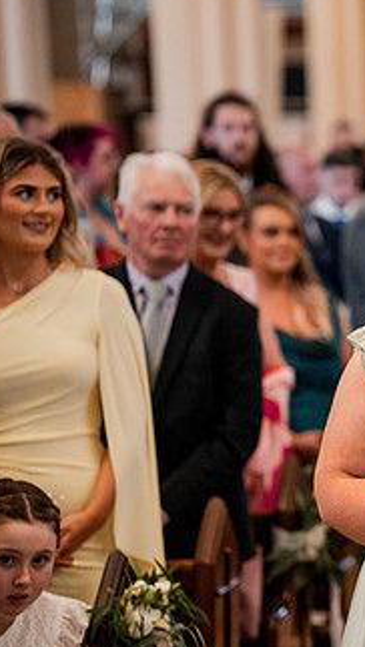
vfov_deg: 13.4
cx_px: 558
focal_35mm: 160
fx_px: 2749
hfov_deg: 7.5
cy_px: 342
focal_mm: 85
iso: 4000
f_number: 2
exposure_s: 1/500
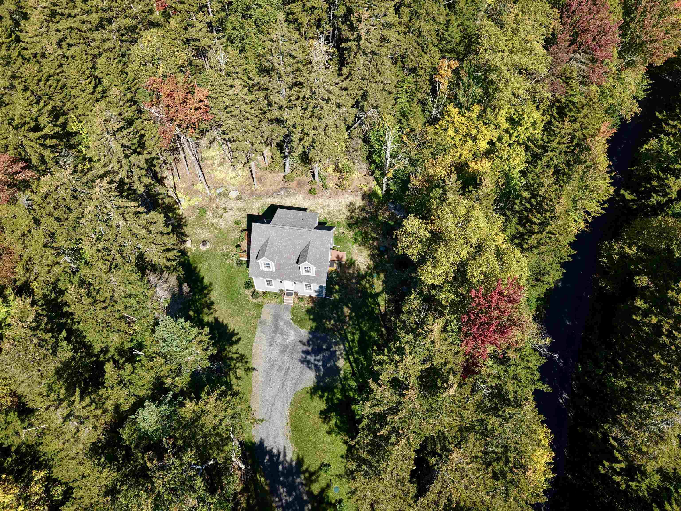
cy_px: 256
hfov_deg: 71.6
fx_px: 472
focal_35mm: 24
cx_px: 340
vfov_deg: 56.8
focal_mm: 8.67
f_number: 1.8
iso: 100
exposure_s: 1/60
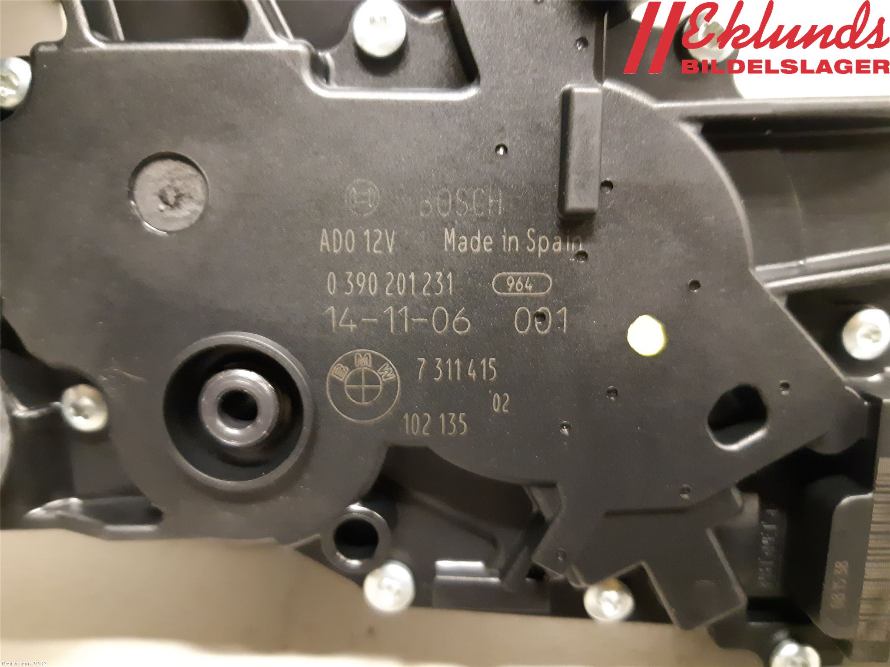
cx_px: 445
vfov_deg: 53.1
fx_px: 668
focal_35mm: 26
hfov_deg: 67.3
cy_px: 334
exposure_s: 1/17
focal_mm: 3.93
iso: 640
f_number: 1.7
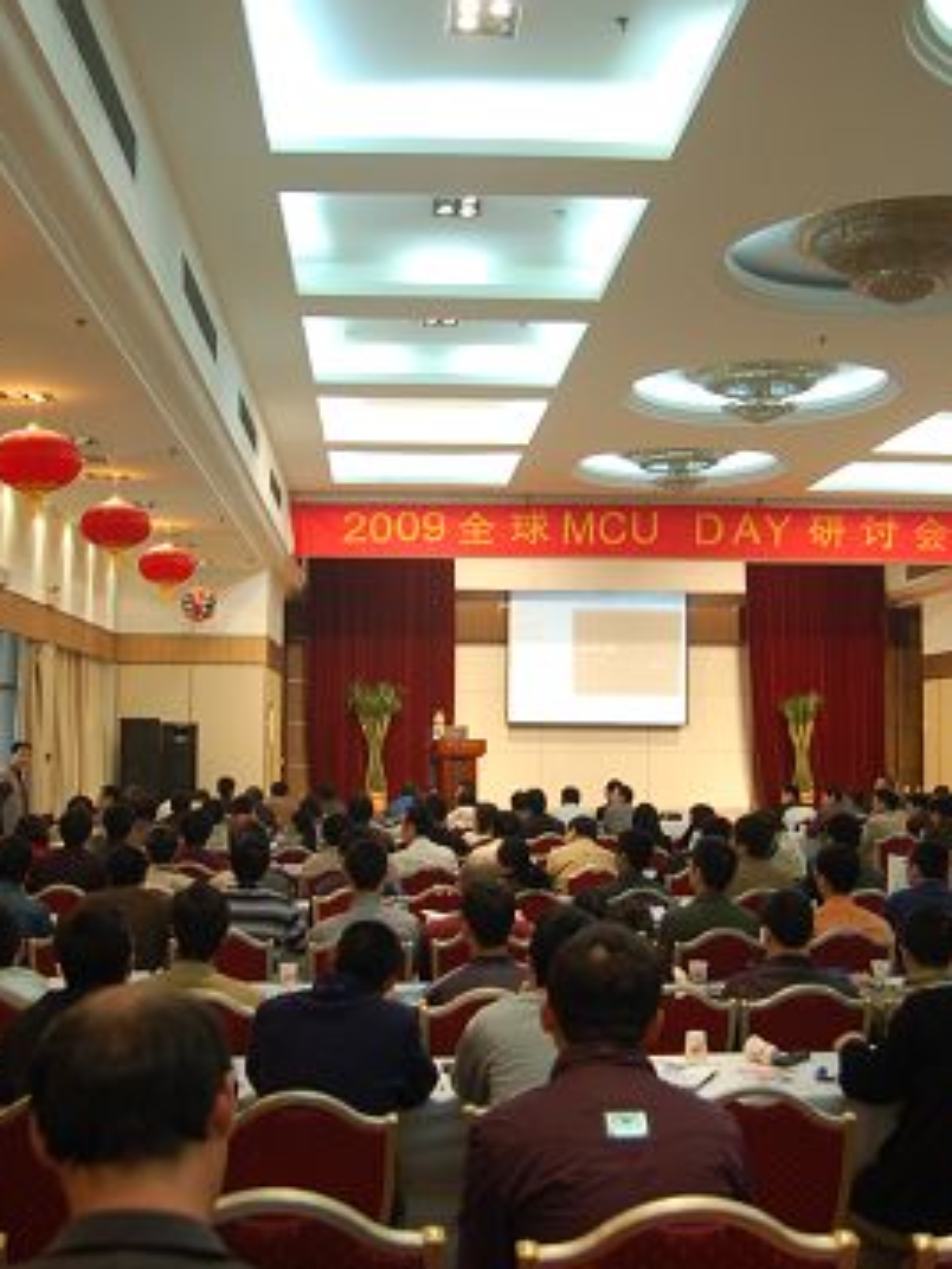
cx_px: 440
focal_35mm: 38
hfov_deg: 38.0
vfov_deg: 49.3
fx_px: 1383
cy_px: 636
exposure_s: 1/40
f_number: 3.2
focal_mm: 17
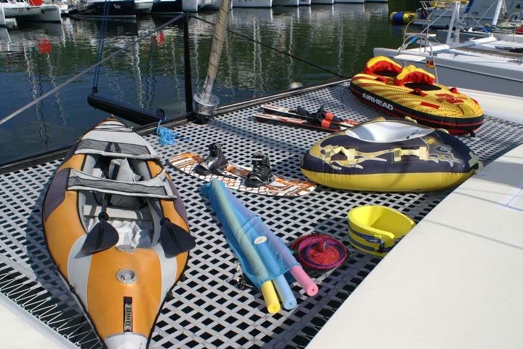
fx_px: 465
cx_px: 289
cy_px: 184
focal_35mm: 32
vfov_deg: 41.1
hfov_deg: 58.6
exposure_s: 1/125
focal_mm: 18
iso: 100
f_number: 11
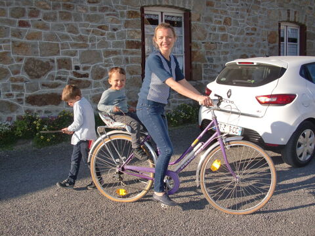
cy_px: 118
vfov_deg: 39.7
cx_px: 158
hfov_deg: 51.4
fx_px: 328
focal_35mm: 36
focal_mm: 6.3
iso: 64
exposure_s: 1/800
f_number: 2.8
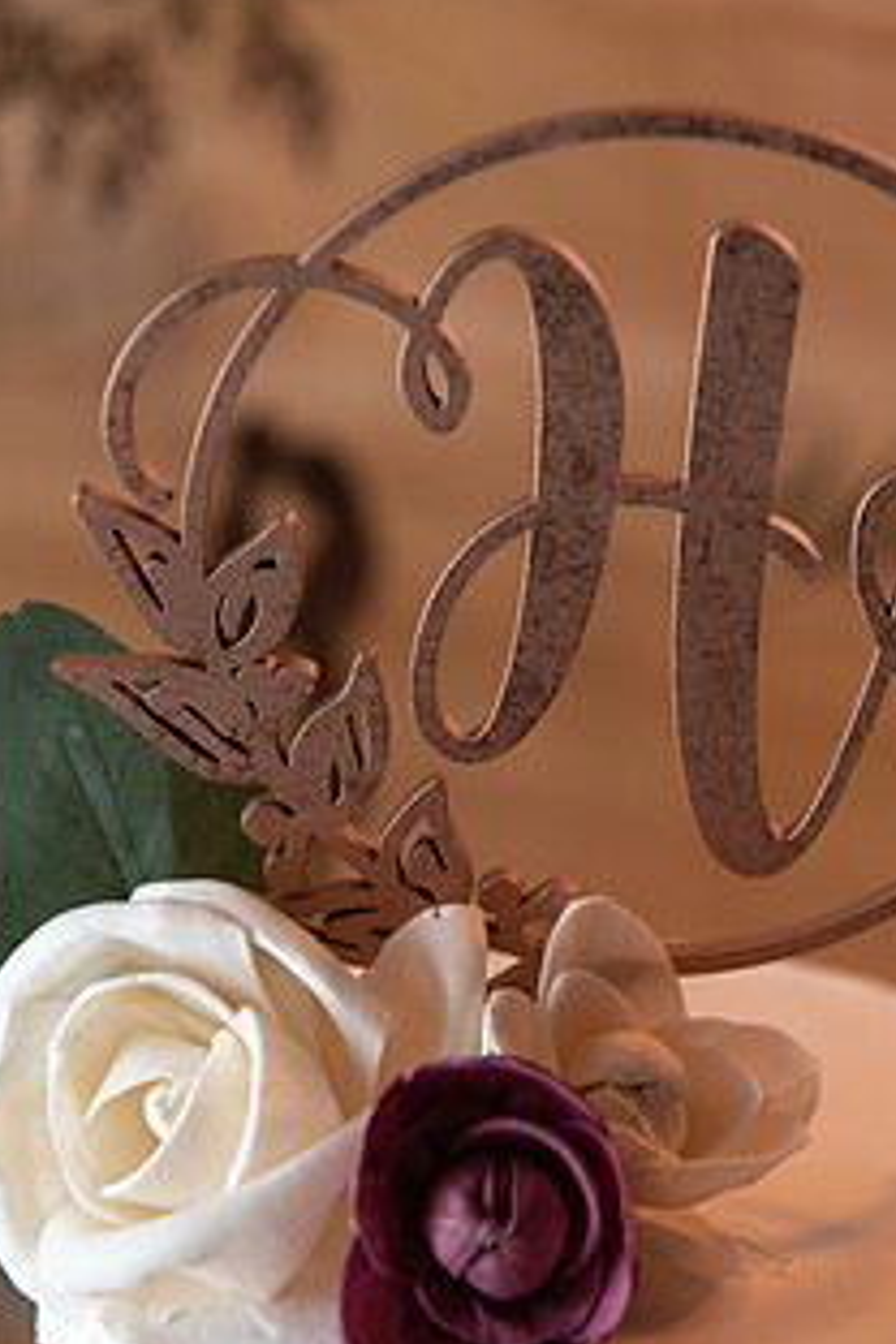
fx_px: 3770
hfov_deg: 13.5
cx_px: 543
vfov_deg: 20.2
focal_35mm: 101
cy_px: 603
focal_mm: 70
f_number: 4.5
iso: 2000
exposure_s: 1/100
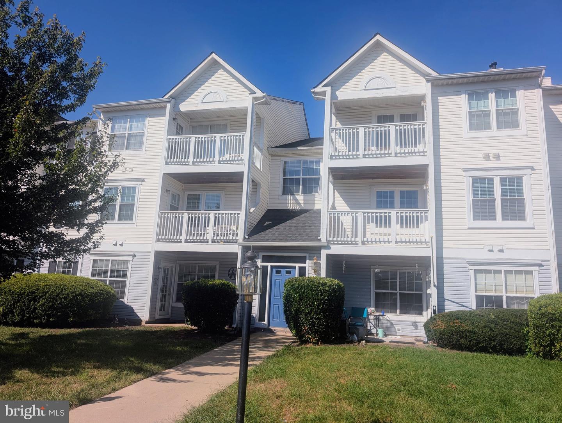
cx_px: 281
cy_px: 212
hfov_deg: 71.5
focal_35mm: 24
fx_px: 390
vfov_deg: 56.9
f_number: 1.68
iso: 23
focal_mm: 6.9
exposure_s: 1/1280
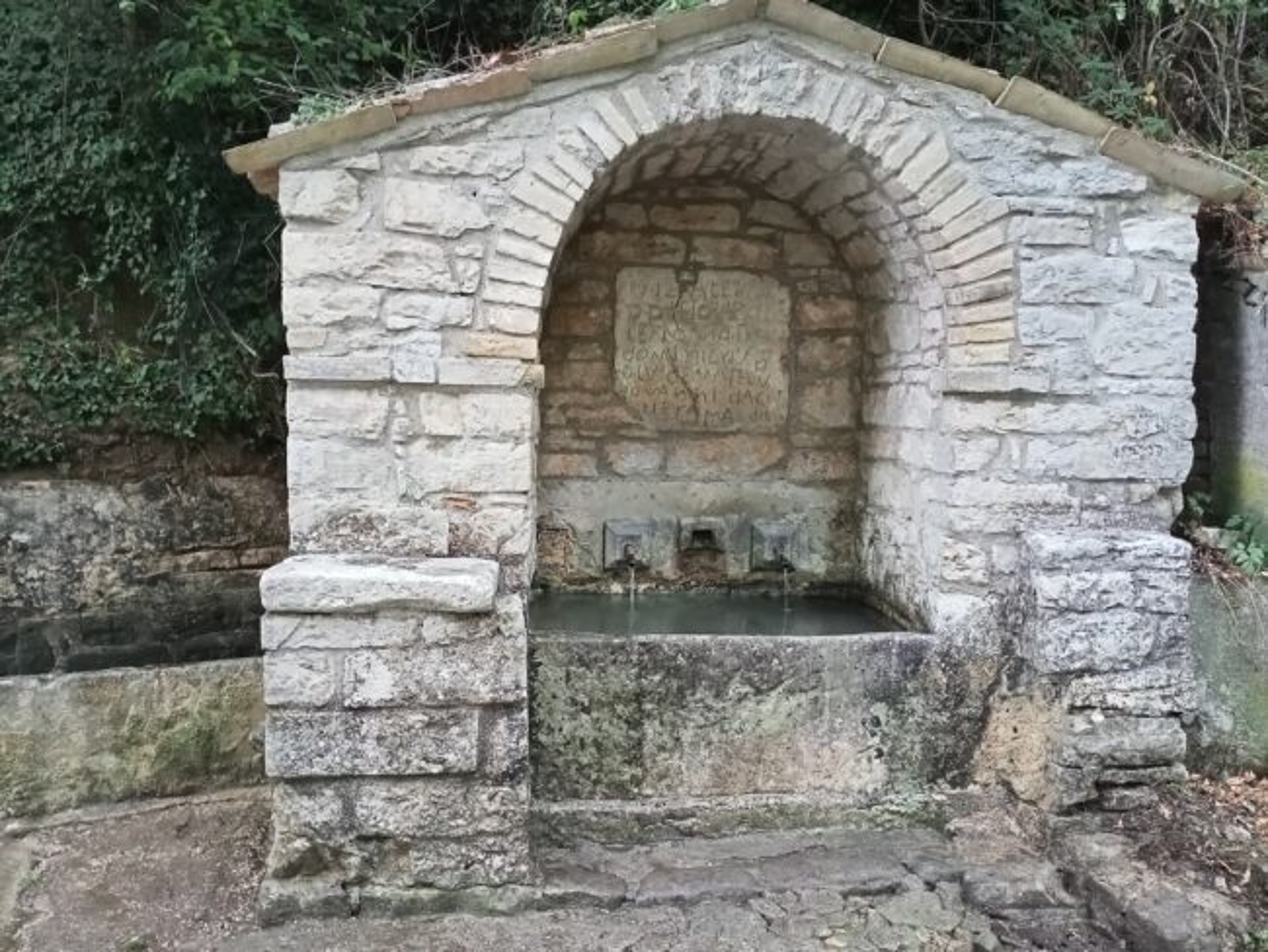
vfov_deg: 49.8
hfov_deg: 63.4
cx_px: 634
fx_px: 1026
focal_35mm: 28
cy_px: 476
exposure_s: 1/33.3
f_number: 1.8
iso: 819
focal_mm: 4.05
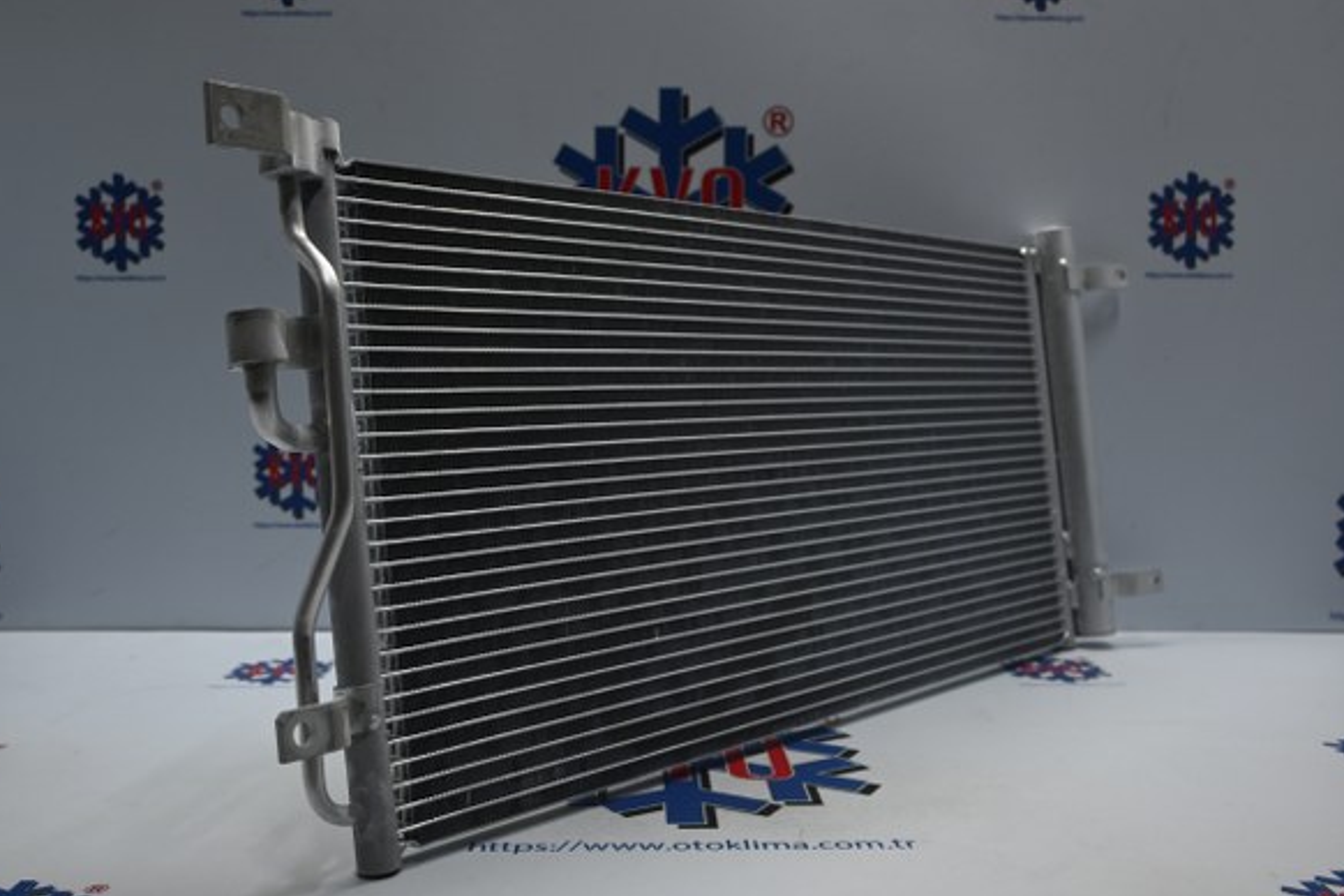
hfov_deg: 55.8
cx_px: 656
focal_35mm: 34
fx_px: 1269
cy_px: 436
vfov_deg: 38.9
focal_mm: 22
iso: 180
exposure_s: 1/40
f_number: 4
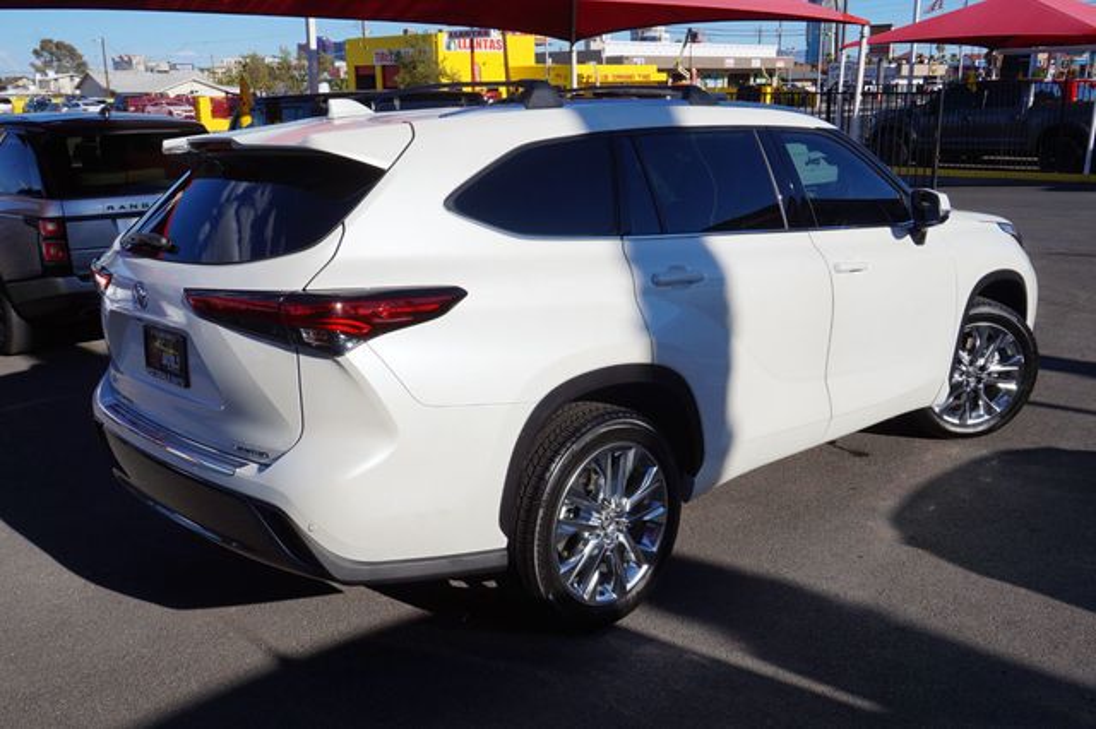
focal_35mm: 33
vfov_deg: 39.9
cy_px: 364
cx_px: 548
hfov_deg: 57.2
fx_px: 1004
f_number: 13
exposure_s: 1/200
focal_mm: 22
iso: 100
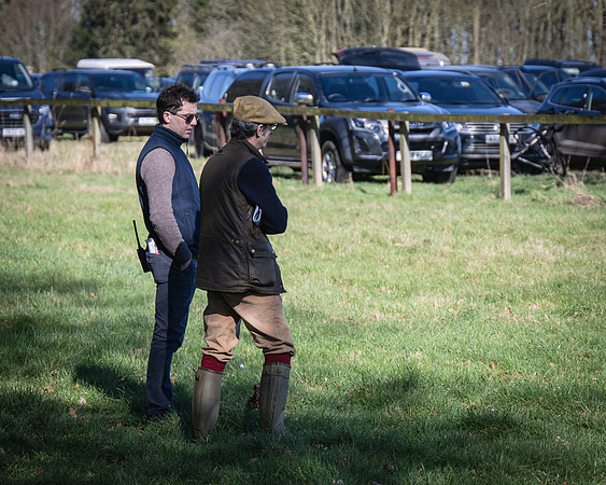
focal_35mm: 228
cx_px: 276
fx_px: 4085
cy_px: 213
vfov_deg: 6.8
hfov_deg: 8.5
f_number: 4
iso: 160
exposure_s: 1/2000
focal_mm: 98
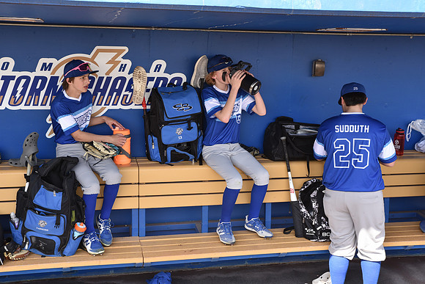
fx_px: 590
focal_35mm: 50
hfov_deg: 39.6
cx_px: 212
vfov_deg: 27.0
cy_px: 142
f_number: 7.1
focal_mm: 50
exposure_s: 1/200
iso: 400
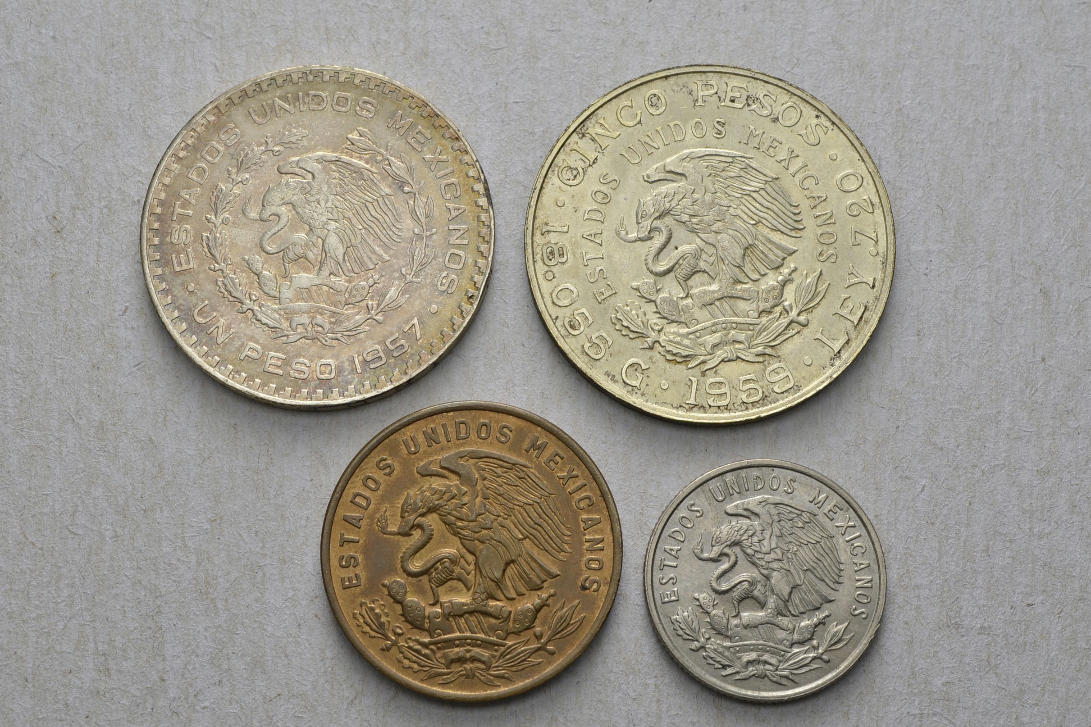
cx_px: 552
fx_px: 1939
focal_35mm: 64
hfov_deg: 31.4
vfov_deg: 21.2
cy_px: 364
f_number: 14
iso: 400
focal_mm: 42
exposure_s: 1/250
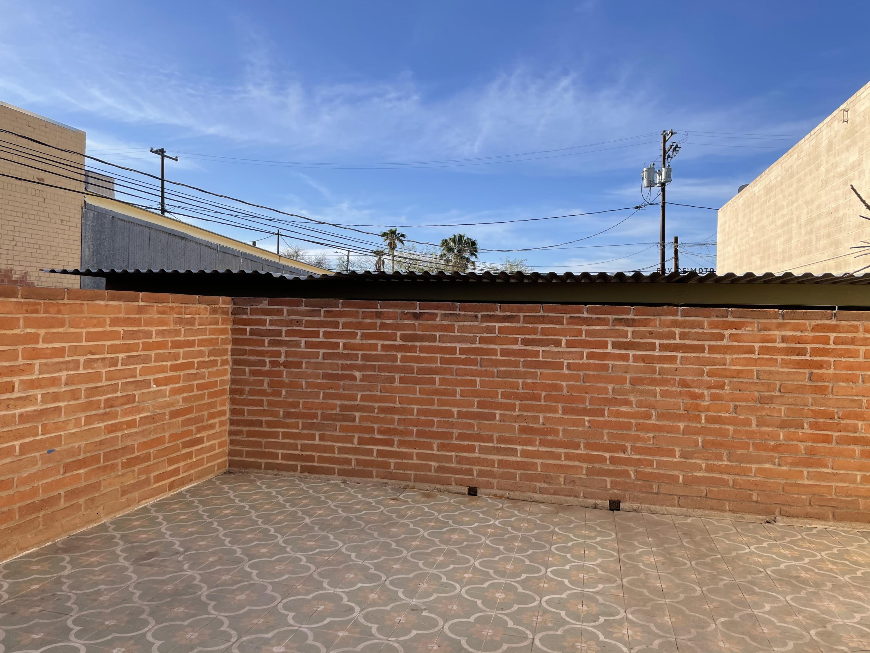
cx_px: 435
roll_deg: -1.2
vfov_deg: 53.1
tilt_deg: +0.4
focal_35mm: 26
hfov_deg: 67.3
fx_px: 653
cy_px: 326
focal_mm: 4.2
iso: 32
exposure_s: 1/2618
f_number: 1.6
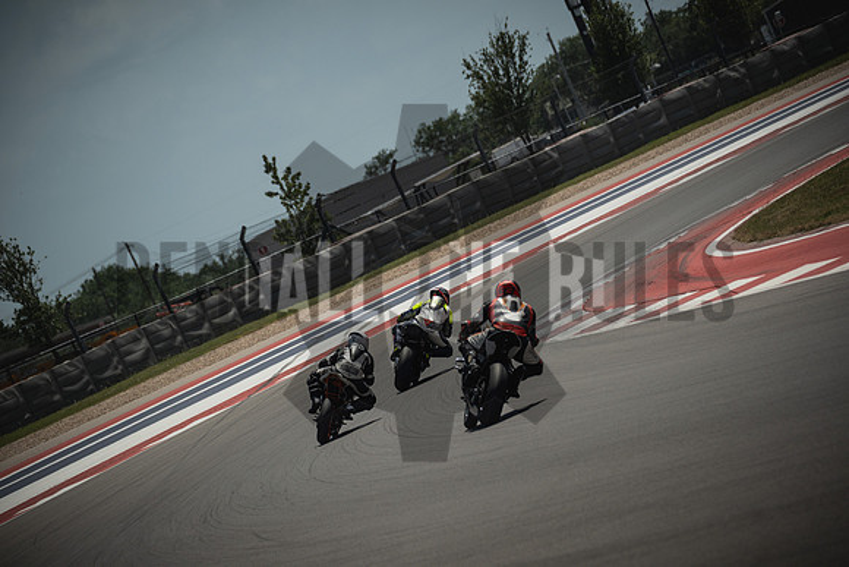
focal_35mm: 295
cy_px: 284
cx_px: 424
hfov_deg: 7.0
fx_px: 6958
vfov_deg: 4.7
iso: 250
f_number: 5
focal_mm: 196.6
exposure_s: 1/2000
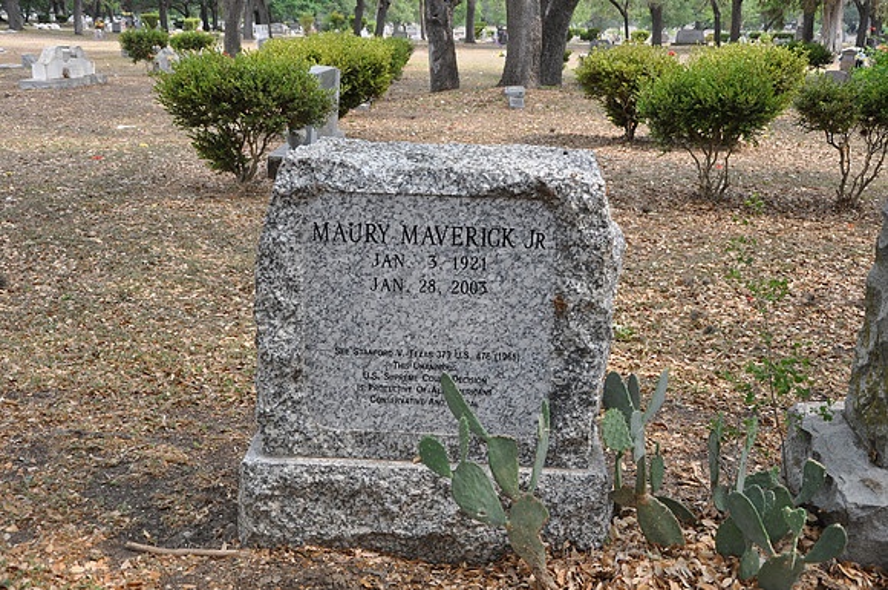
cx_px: 444
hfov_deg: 49.6
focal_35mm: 39
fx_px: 961
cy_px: 295
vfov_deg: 34.1
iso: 250
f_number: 5.6
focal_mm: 26
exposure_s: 1/125
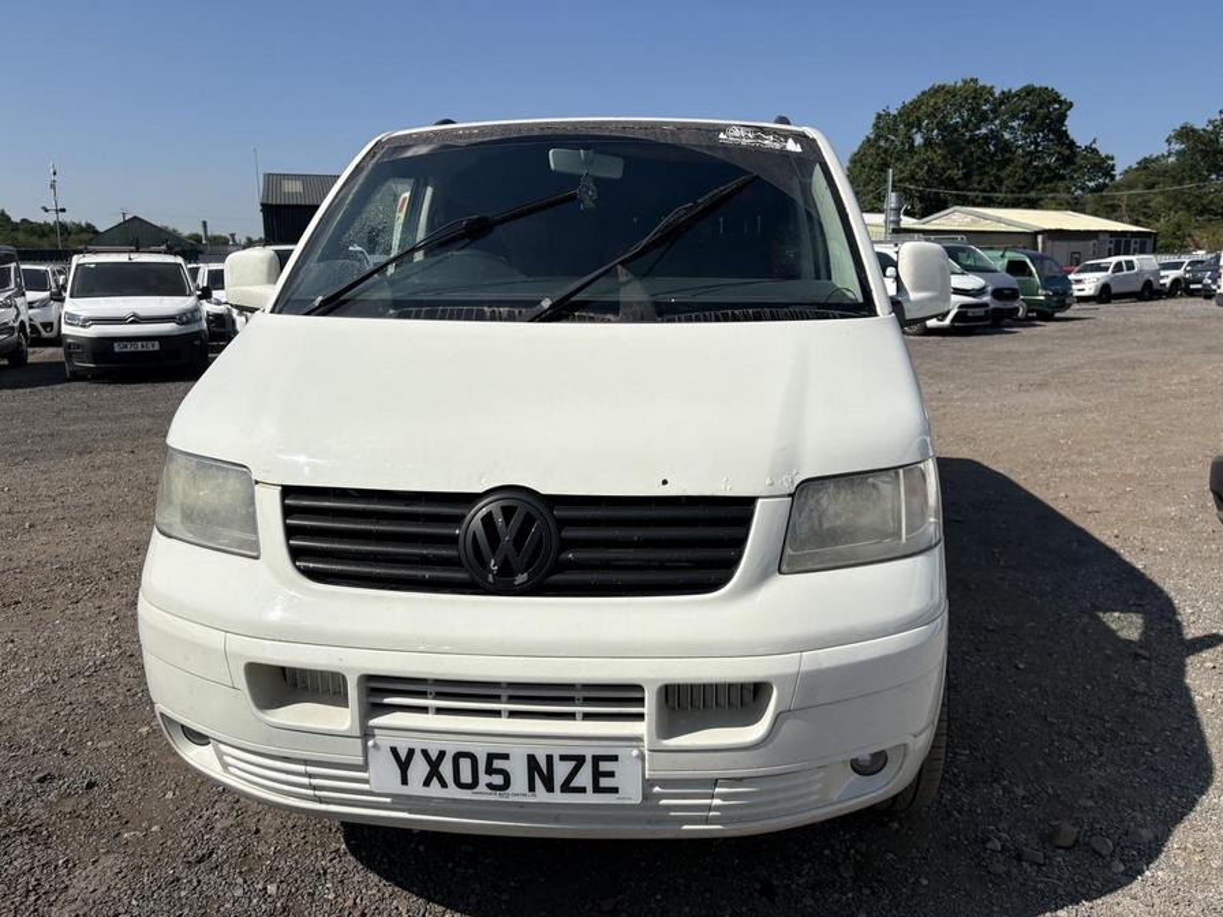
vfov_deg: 53.1
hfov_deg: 67.3
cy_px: 458
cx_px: 612
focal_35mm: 26
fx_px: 919
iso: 50
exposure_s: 1/6993
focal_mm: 5.96
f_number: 1.6
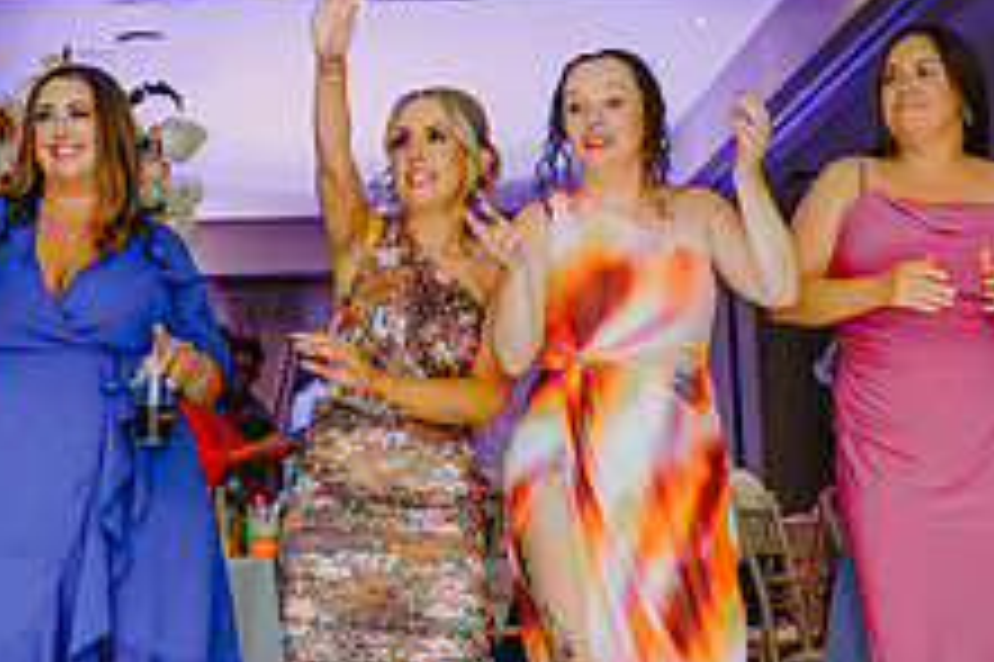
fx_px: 2097
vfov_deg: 17.9
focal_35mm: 76
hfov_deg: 26.6
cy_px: 277
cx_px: 396
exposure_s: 1/200
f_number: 2.8
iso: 1600
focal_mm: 28
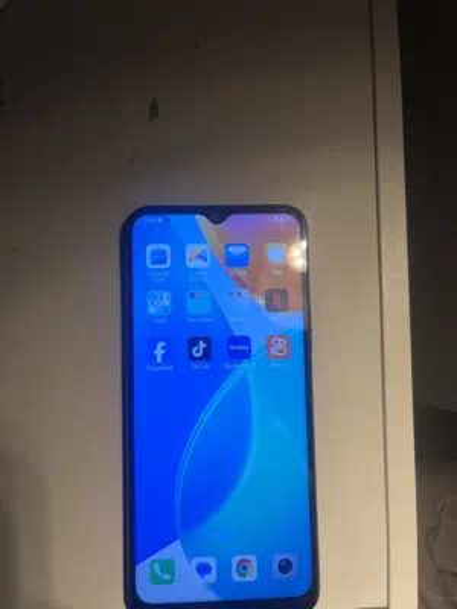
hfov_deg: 53.1
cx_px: 228
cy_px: 304
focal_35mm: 26
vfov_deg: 67.3
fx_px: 458
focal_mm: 5.1
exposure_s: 1/57
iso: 250
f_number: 1.6
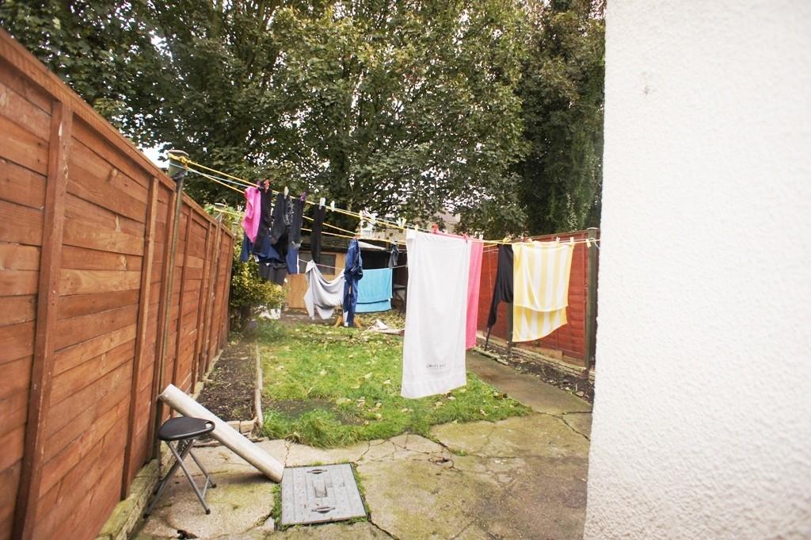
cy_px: 270
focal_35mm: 24
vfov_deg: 53.1
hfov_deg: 73.8
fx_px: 540
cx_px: 406
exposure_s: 1/160
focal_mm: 16
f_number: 4
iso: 200
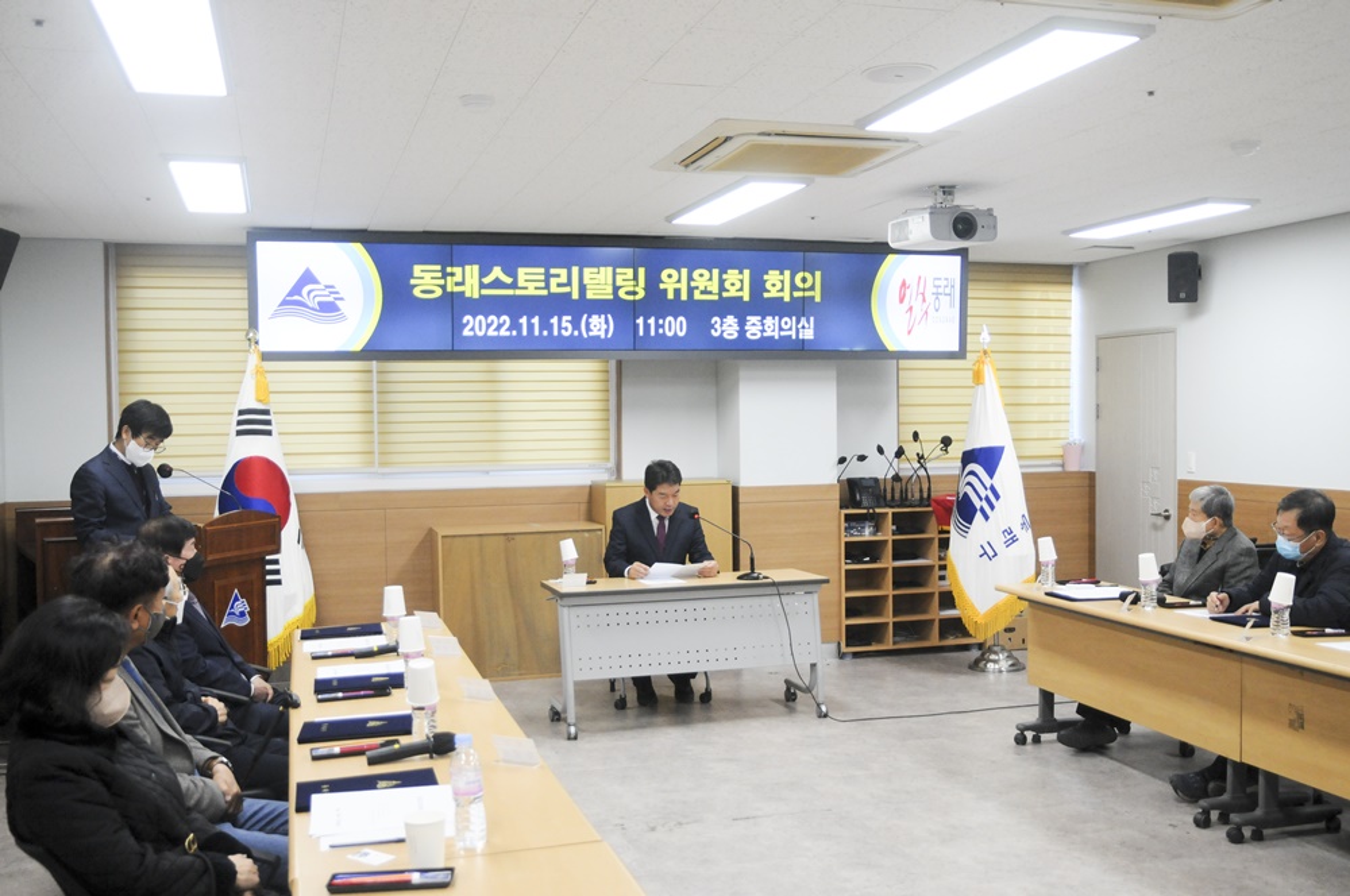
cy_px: 448
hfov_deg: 53.2
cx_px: 675
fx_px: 1348
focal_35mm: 36
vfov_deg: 36.8
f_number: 3.2
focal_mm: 24
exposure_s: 1/200
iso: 1000
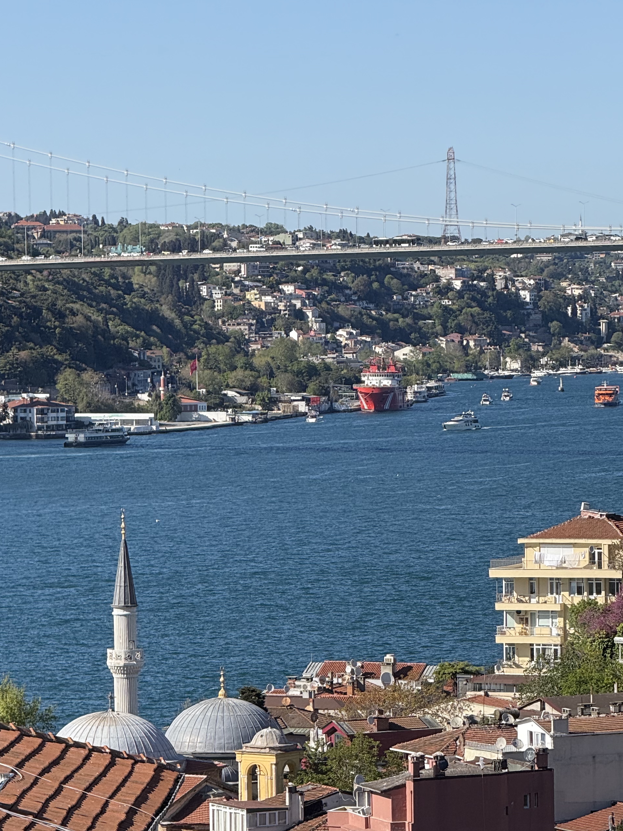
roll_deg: +0.3
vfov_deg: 10.4
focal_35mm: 190
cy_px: 639
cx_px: 339
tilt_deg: -4.0
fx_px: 4560
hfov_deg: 7.8
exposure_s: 1/1513
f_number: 2.8
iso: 64
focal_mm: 15.66
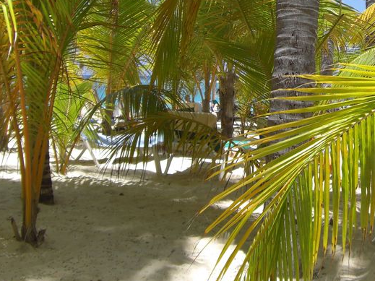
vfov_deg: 19.3
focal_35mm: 75
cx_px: 309
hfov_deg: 25.5
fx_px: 812
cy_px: 25
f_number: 8
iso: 64
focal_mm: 6.2
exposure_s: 1/125
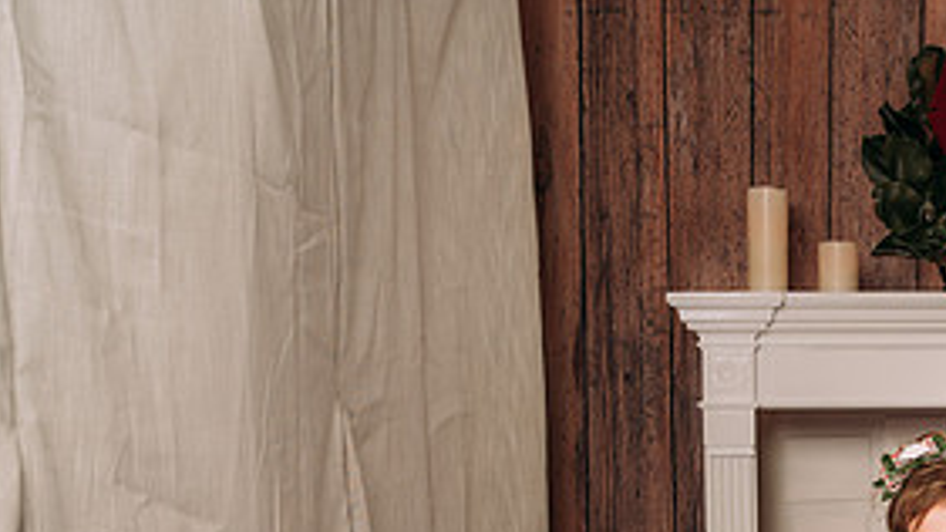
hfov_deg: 25.7
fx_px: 1981
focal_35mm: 79
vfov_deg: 14.7
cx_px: 913
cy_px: 651
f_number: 6.3
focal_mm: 35
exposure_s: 1/100
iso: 100
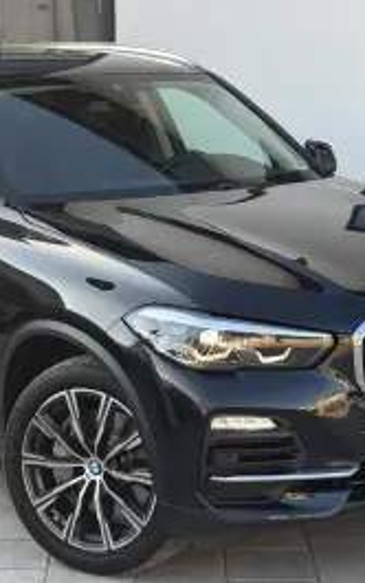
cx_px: 147
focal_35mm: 69
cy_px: 293
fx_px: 1096
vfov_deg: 29.8
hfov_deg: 18.9
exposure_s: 1/425
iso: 64
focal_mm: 6.76
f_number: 1.78
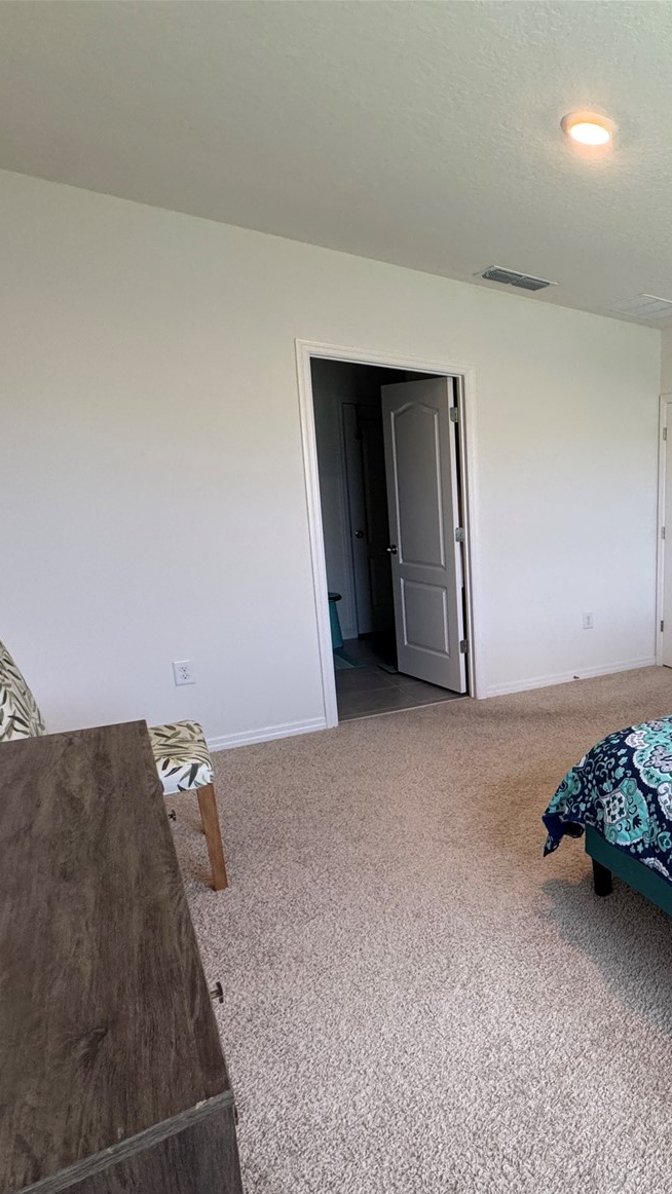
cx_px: 720
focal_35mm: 21
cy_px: 615
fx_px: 665
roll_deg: -1.9
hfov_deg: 43.1
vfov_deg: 83.8
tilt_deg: -11.8
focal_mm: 2.22
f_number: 2.2
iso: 250
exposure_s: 1/120
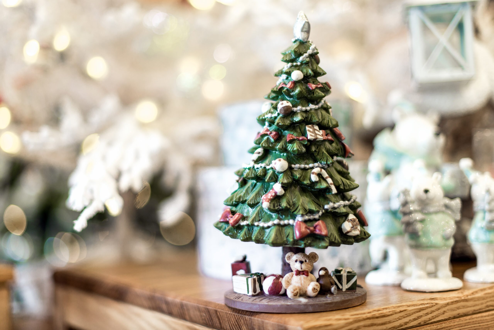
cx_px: 247
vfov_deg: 27.0
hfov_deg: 39.6
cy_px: 165
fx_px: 686
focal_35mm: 50
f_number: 1.6
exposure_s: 1/250
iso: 100
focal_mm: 50
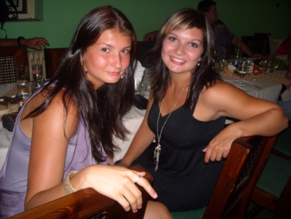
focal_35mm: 35
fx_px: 294
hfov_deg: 52.6
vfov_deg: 40.7
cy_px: 110
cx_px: 146
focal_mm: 5.7
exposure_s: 1/60
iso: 100
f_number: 2.8
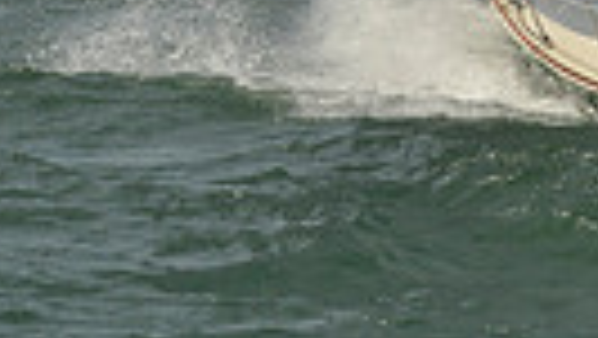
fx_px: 5093
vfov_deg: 3.6
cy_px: -964
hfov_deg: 6.7
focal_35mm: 321
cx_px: 798
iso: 200
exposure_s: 1/1250
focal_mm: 70
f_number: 8
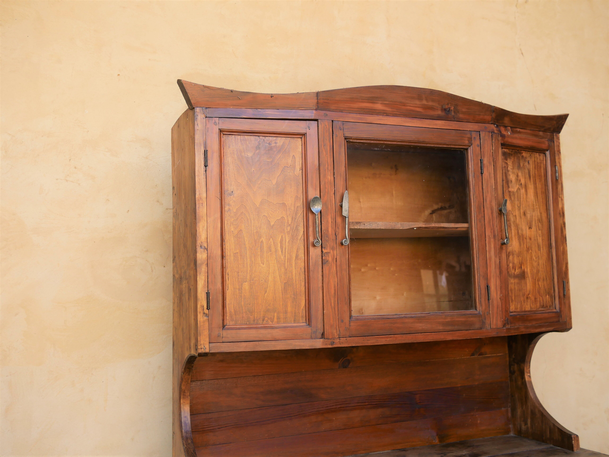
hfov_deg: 46.8
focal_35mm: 40
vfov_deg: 36.0
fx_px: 704
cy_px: 228
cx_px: 304
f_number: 2.8
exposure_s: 1/320
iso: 200
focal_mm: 20
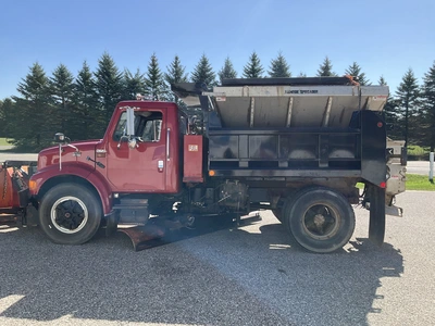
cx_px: 218
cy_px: 163
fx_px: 364
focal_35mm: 29
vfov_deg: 48.2
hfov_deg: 61.7
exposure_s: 1/1195
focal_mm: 3
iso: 25
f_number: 1.8
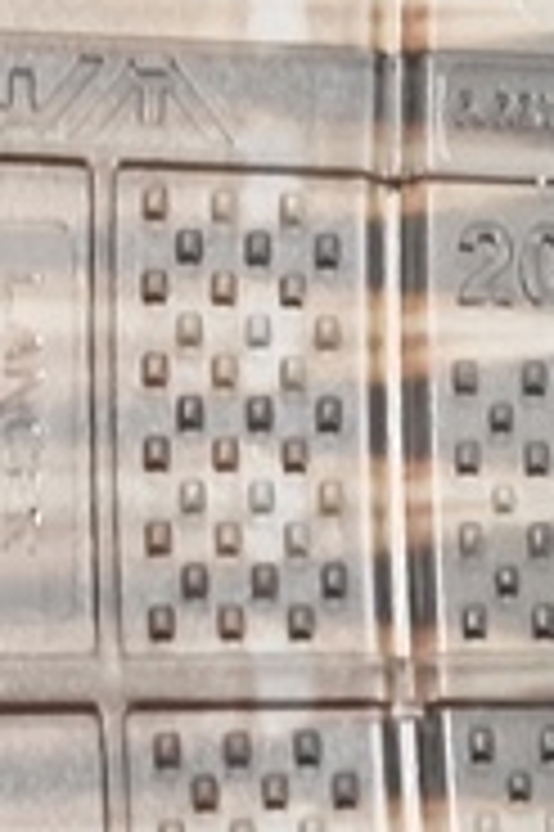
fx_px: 13274
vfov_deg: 3.6
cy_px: -895
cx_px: -468
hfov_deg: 2.4
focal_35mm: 574
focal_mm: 22.48
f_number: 2.67
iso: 878
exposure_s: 1/17.1
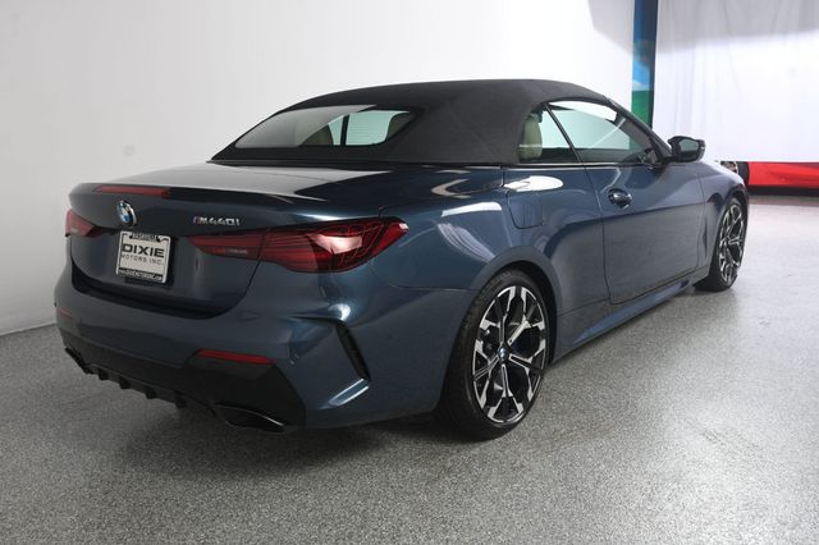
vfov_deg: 38.8
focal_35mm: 34
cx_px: 410
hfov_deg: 55.8
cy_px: 272
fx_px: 773
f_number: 8
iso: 100
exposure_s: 1/160
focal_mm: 23
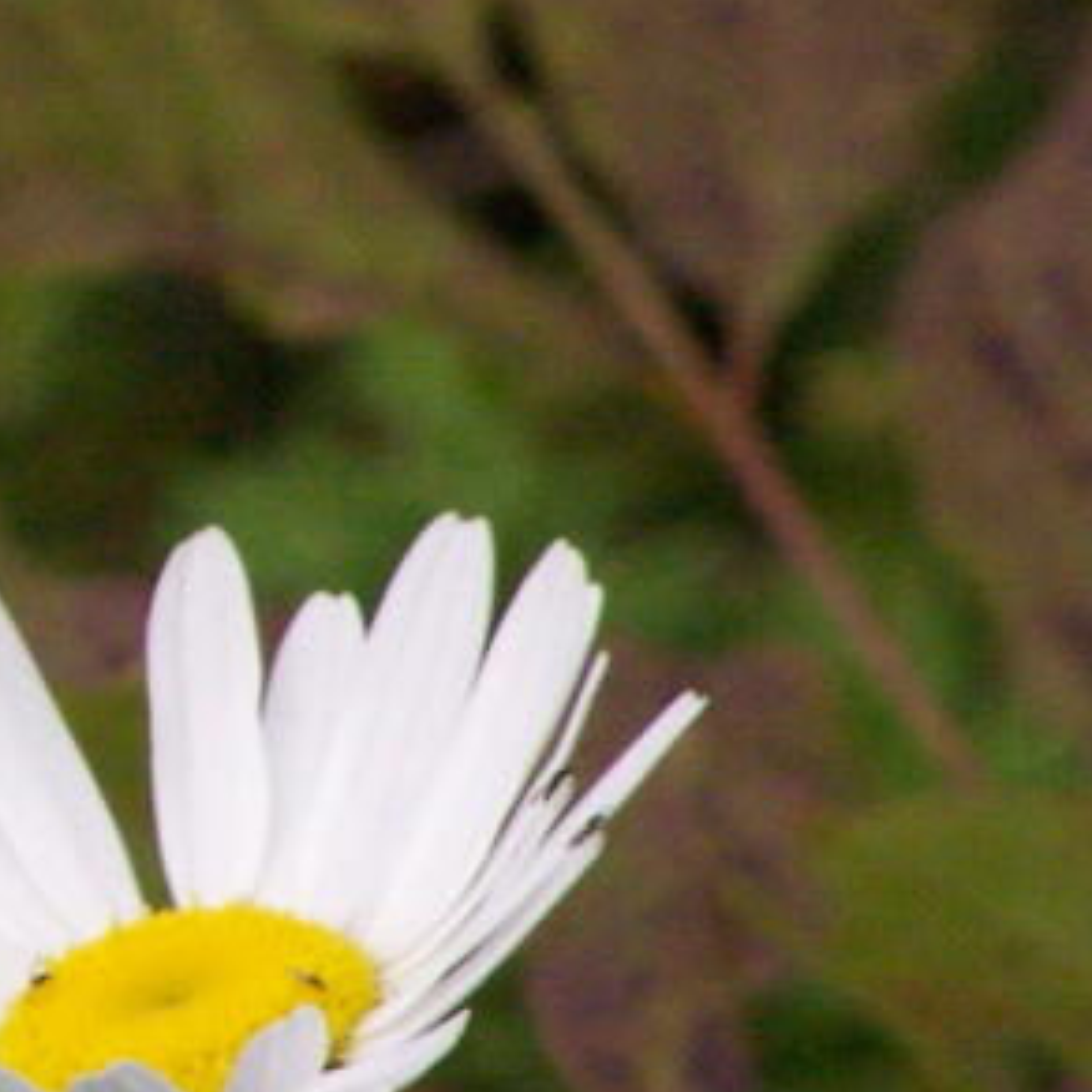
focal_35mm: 1176
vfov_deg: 1.5
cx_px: -494
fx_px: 41972
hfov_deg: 1.5
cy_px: 591
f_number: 7.1
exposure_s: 1/500
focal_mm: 63
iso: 400
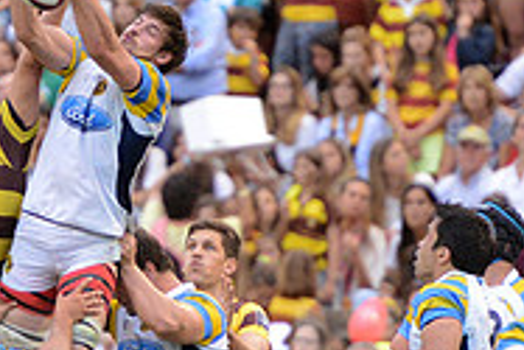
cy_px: 391
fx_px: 12207
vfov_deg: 1.6
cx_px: 174
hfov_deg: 2.5
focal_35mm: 838
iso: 2500
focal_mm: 270
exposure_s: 1/500
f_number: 4
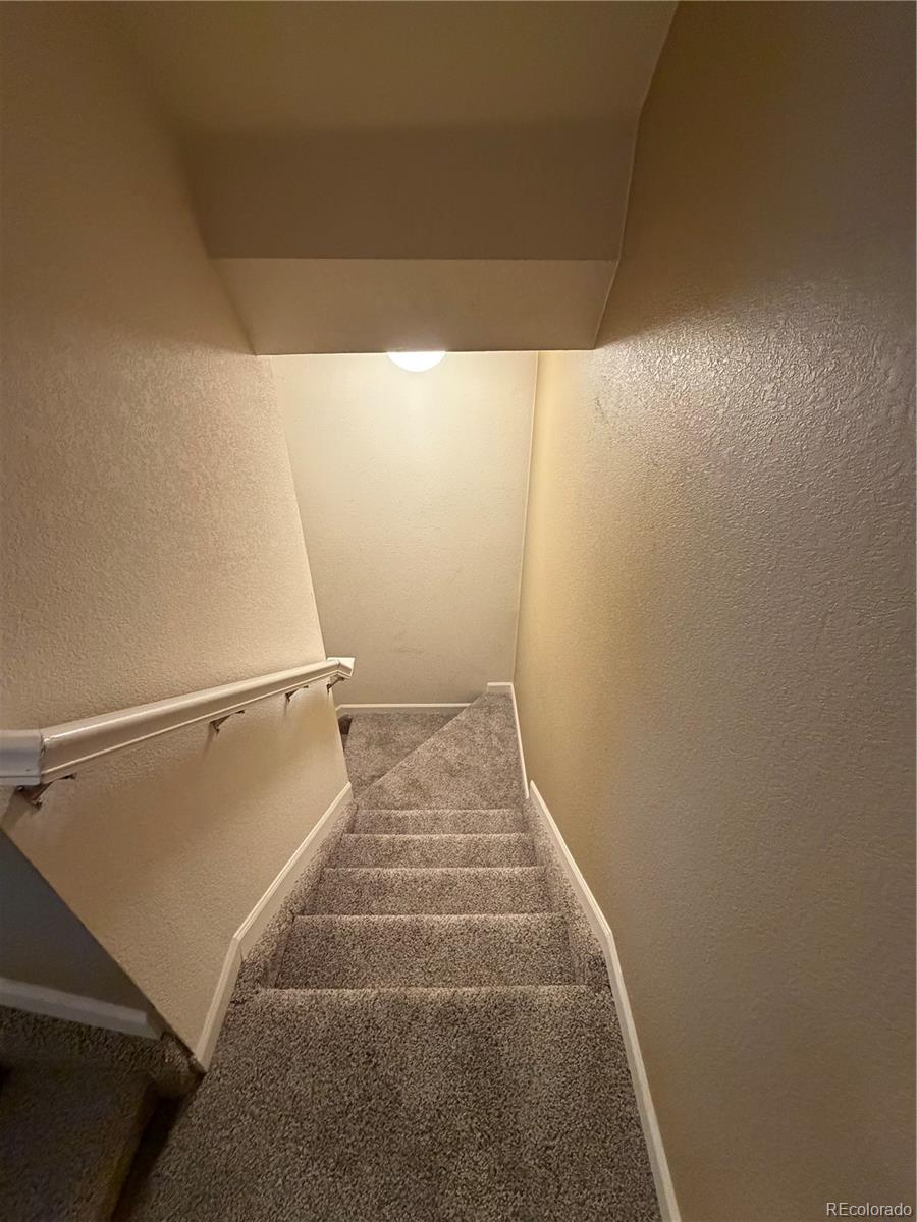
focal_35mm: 14
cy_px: 611
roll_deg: +1.1
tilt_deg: -32.0
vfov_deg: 102.1
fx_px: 494
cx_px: 458
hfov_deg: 85.7
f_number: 2.2
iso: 640
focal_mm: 2.22
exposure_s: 1/60
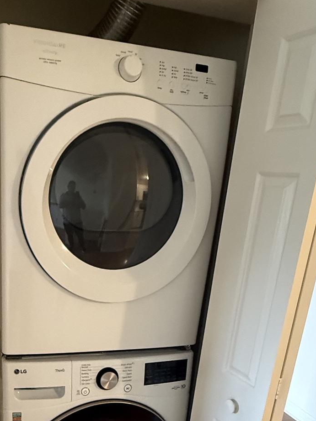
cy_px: 326
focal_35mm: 35
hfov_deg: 40.0
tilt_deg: -19.4
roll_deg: -5.7
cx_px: 94
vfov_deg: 50.0
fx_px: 426
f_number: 2.2
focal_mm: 2.22
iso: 640
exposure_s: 1/60
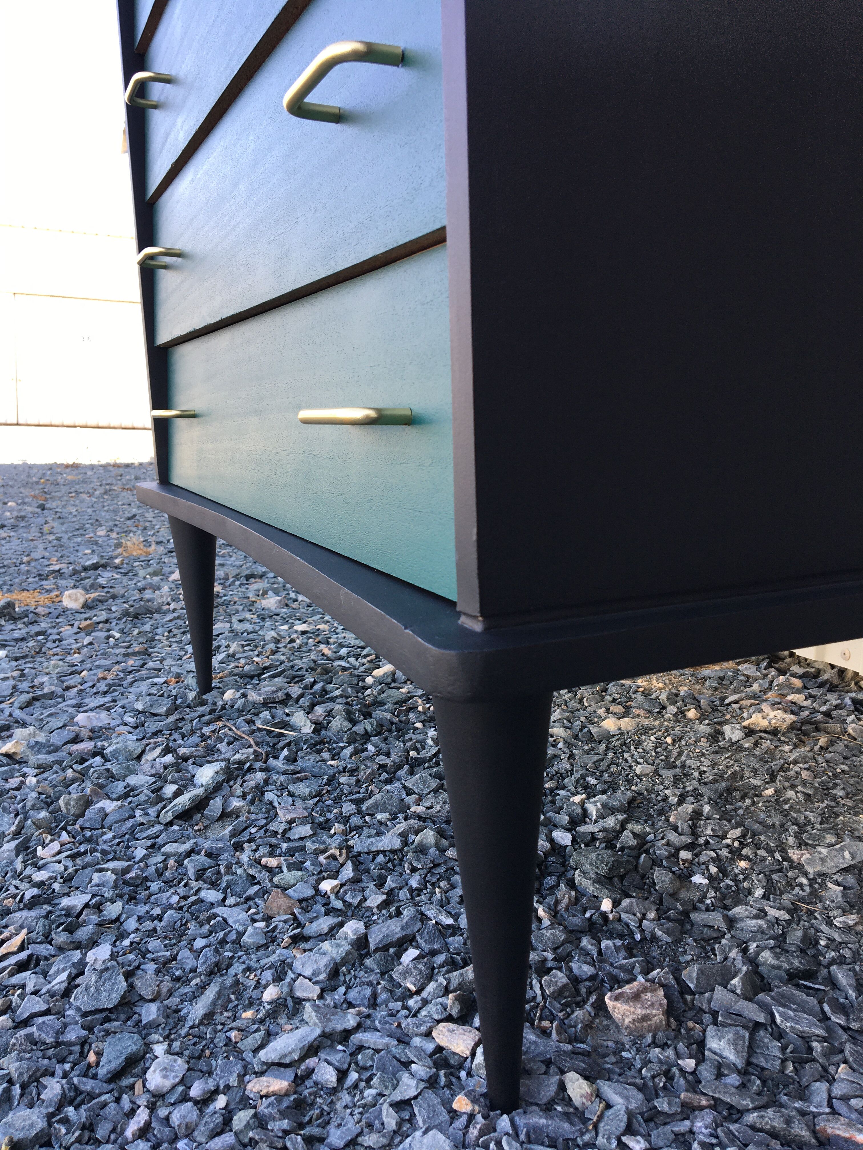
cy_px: 575
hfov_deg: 48.2
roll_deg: -0.2
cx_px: 432
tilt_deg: -7.4
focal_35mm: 29
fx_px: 964
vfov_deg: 61.7
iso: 25
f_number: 2.2
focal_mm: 4.15
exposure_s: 1/126
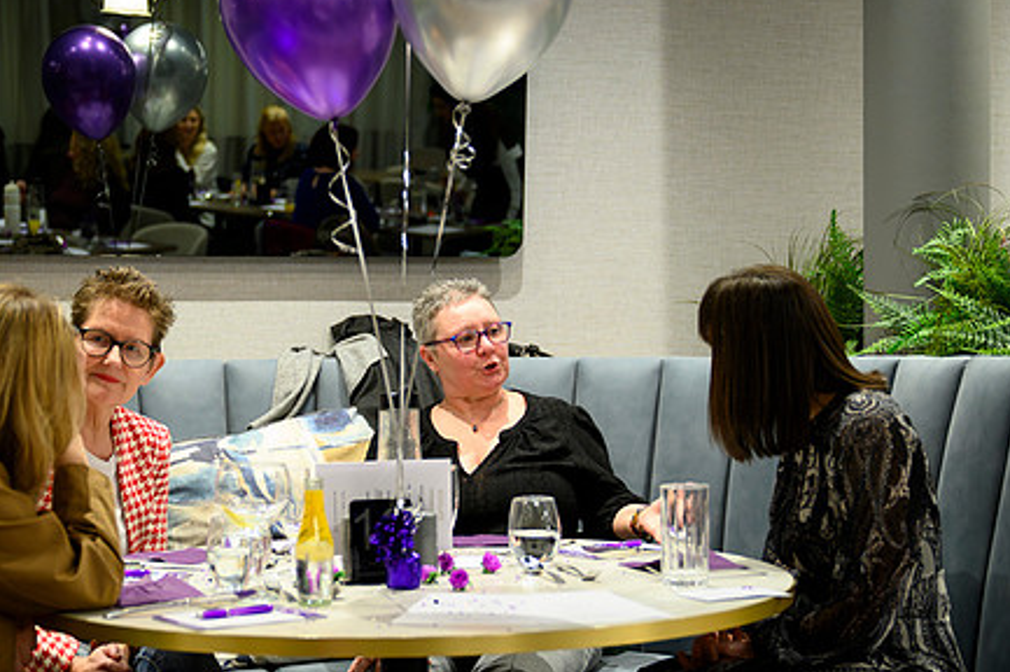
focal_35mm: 67
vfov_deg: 20.2
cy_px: 418
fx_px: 1878
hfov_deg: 30.1
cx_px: 469
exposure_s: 1/125
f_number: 2.8
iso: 2000
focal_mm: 50
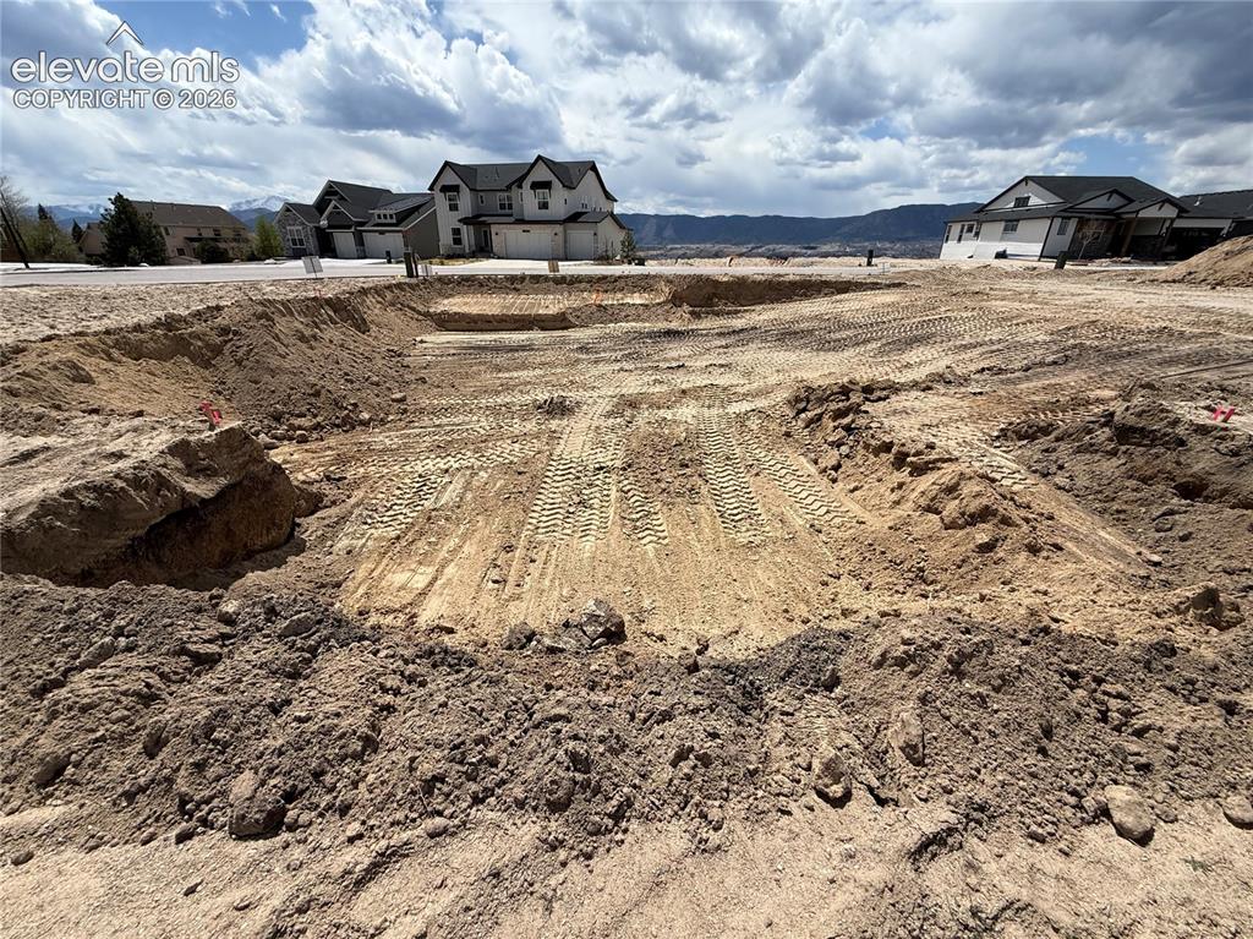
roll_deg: -1.1
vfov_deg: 85.6
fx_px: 507
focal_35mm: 14
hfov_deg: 102.1
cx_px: 626
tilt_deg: -24.7
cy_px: 470
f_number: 2.2
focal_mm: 2.22
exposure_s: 1/3891
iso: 50
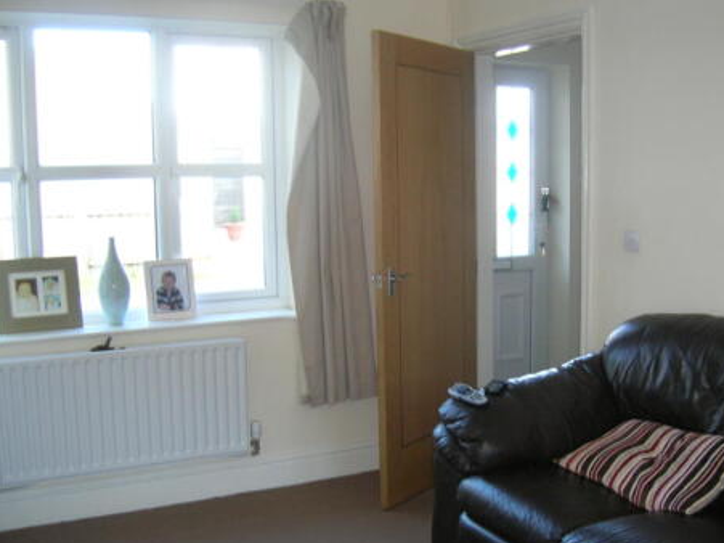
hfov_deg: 42.7
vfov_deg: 32.8
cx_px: 440
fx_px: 920
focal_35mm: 44
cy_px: 325
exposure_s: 1/27.4
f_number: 2.9
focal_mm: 5.7
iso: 113
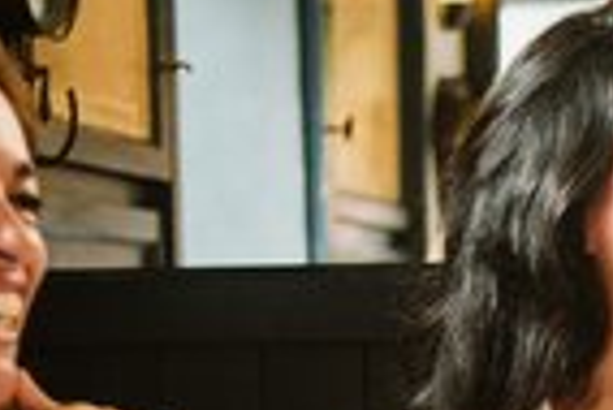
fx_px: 2523
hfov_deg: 13.5
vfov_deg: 9.2
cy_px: 501
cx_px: 725
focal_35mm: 148
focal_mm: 35
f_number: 2
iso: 2200
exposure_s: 1/800
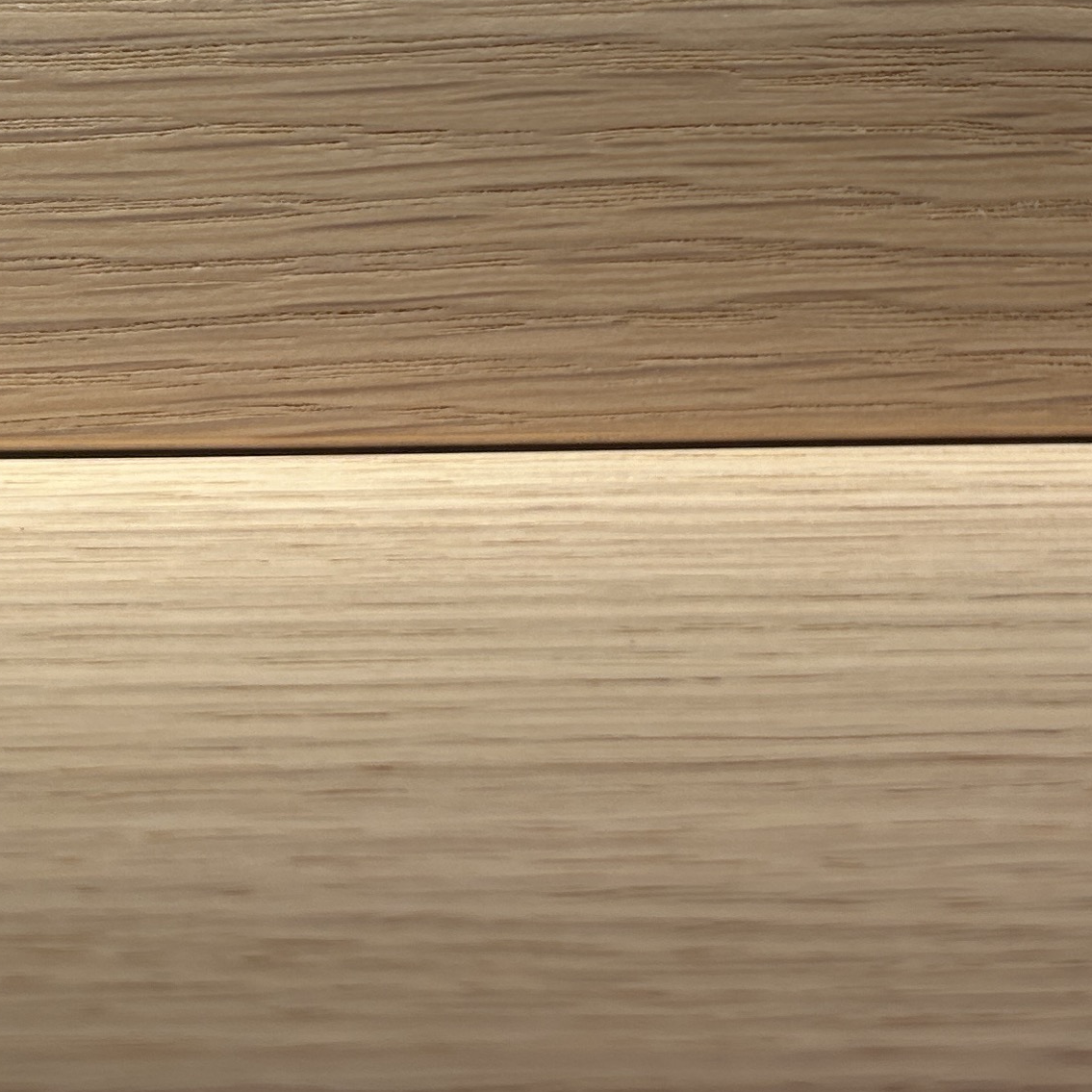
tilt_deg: -10.4
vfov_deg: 19.8
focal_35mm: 81
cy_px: -284
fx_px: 2891
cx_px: 1003
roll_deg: -1.1
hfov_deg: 20.9
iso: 40
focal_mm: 5.7
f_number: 1.5
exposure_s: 1/164
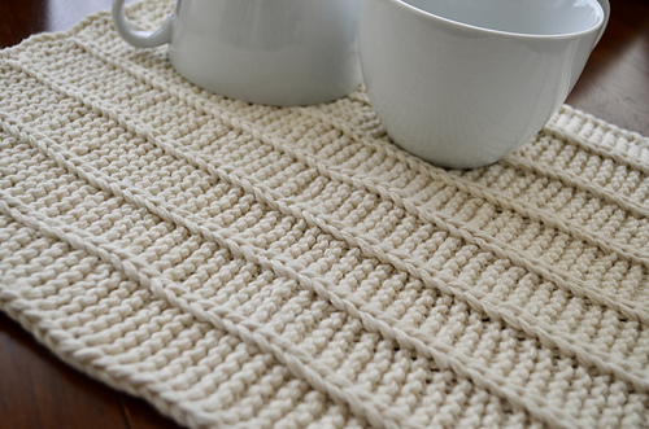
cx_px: 324
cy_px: 214
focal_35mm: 45
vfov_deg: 29.7
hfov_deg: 43.7
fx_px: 809
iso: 720
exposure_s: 1/60
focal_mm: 30
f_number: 4.5
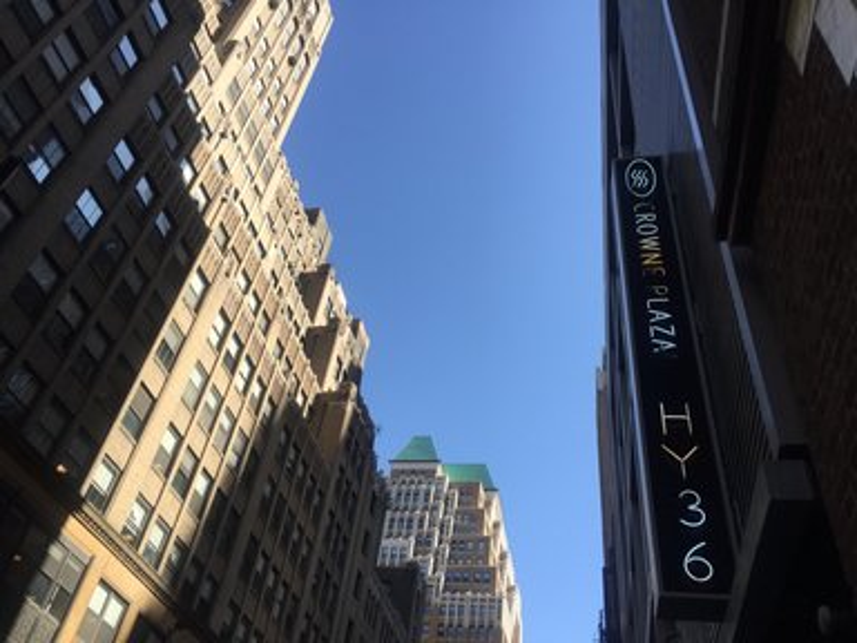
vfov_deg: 48.2
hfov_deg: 61.7
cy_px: 322
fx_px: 718
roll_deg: -11.6
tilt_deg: +43.4
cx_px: 428
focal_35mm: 29
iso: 32
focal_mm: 4.15
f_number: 2.2
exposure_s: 1/1041
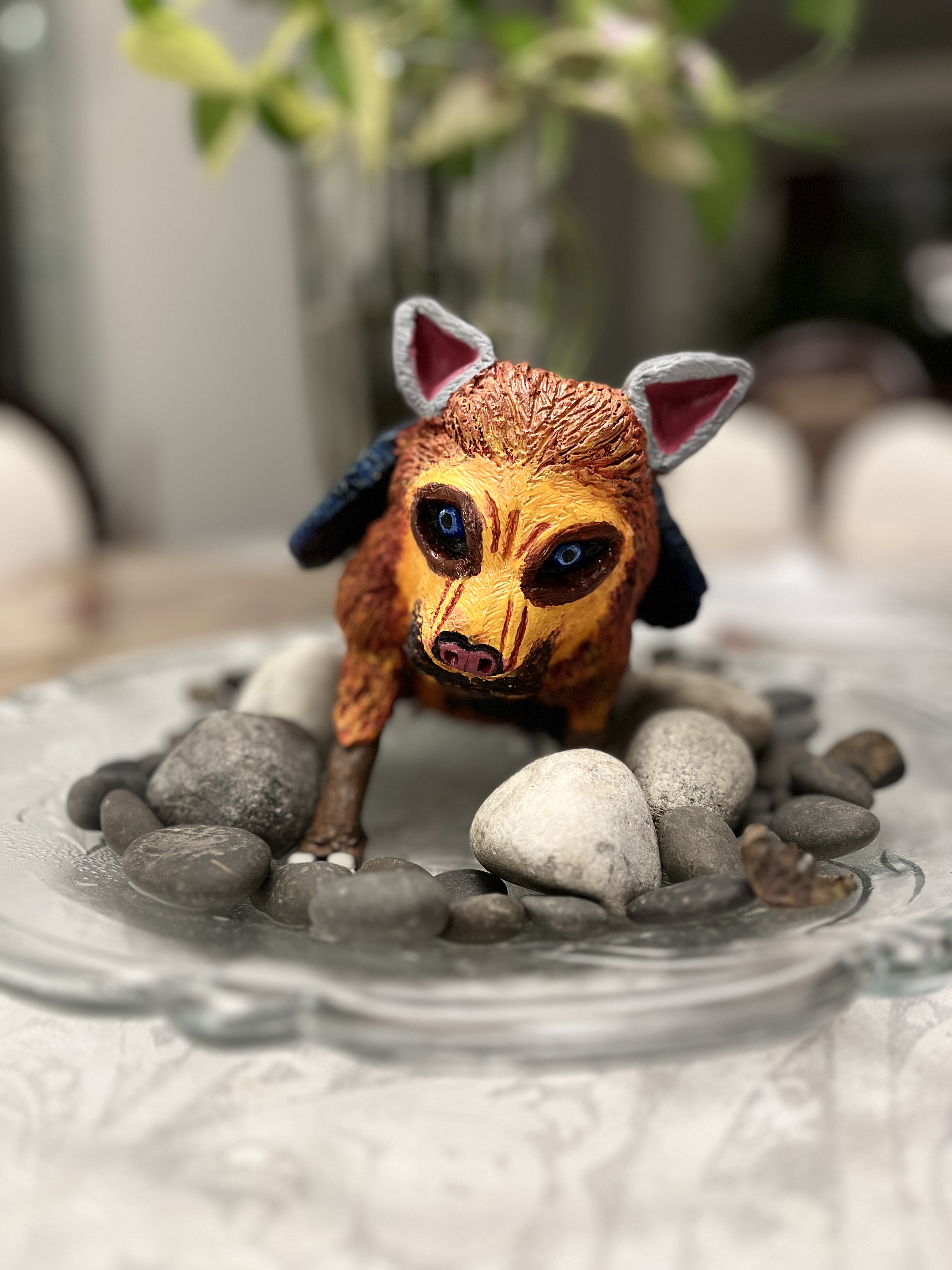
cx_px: 476
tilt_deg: -11.7
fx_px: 953
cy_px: 635
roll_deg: +0.0
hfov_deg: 53.1
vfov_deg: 67.3
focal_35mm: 26
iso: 250
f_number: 1.6
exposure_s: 1/60
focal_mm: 5.1
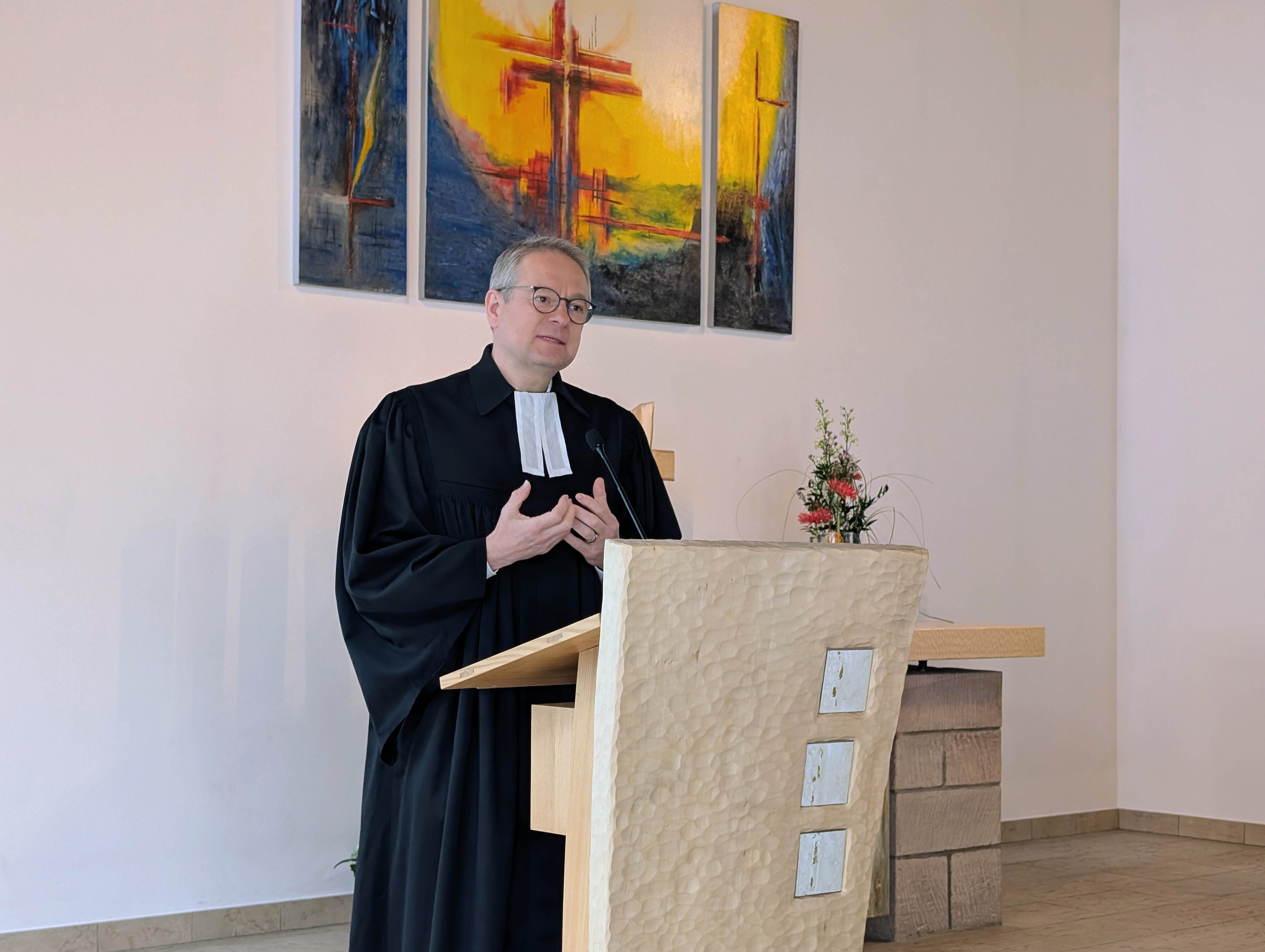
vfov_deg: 29.7
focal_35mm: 49
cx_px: 632
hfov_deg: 38.9
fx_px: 1793
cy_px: 476
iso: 96
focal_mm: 6.9
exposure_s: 1/49
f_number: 1.68
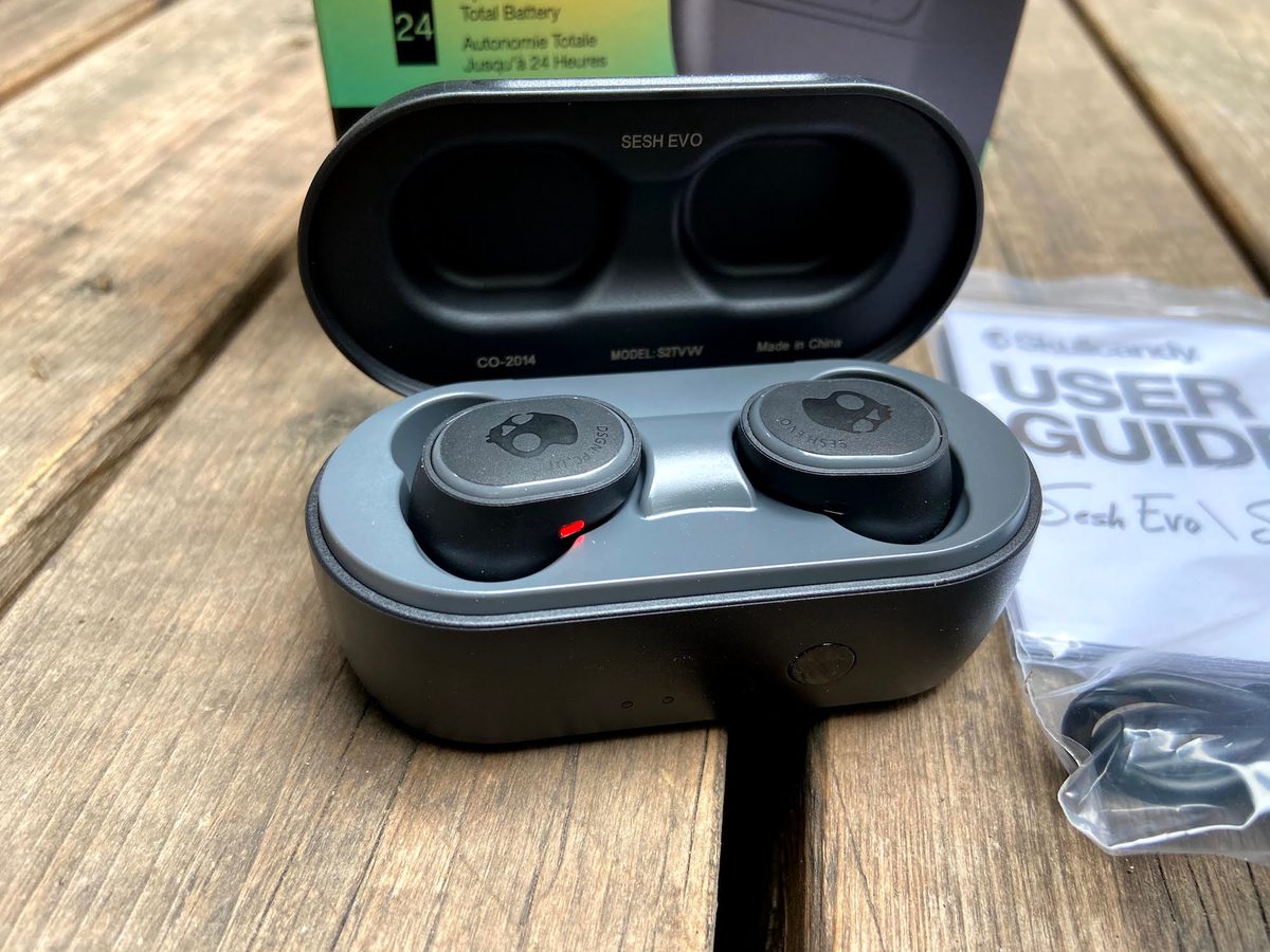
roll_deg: -2.6
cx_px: 635
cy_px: 476
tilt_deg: -40.4
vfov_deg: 53.1
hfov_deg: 67.3
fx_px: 954
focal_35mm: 26
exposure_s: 1/121
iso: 100
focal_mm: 4.25
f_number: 1.8
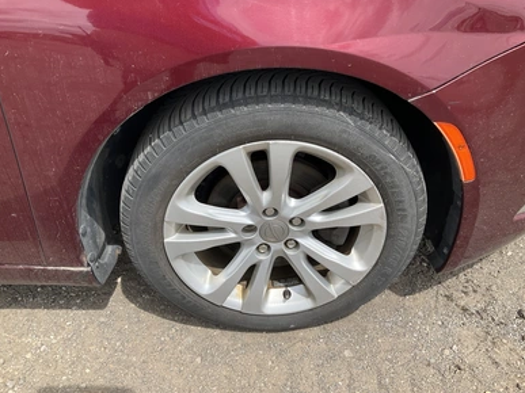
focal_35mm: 30
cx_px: 256
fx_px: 455
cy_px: 199
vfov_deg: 46.8
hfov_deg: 60.0
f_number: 1.8
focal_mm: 3
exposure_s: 1/978
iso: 25
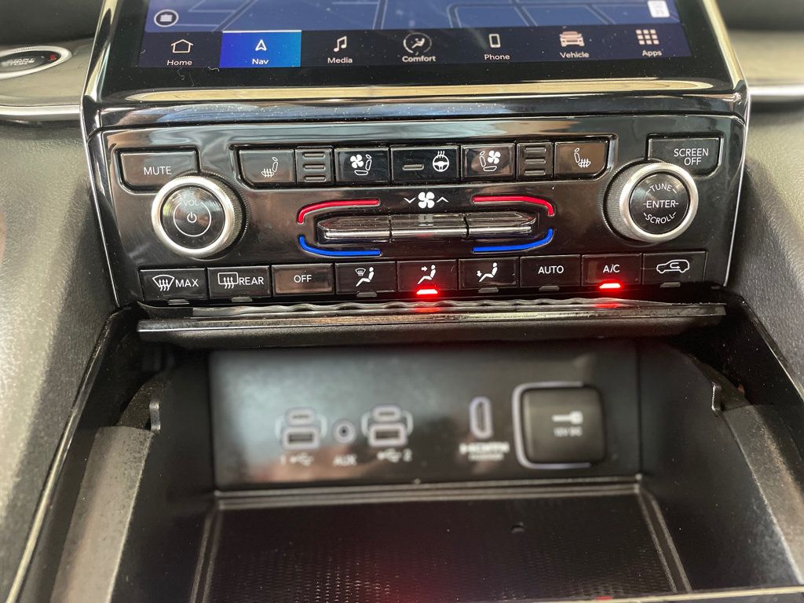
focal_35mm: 26
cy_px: 302
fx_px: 604
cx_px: 402
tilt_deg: -9.2
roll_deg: +1.7
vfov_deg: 53.1
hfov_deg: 67.3
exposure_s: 1/30
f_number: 1.6
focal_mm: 4.2
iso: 500
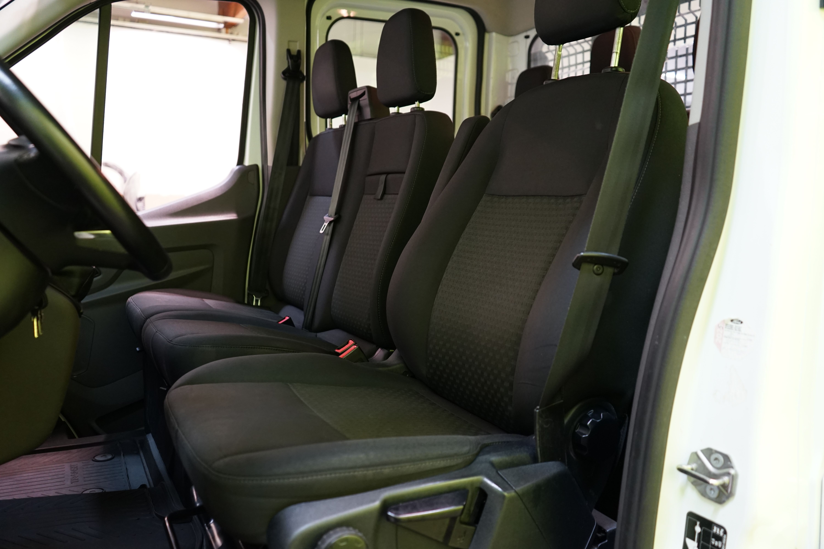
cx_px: 412
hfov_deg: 65.5
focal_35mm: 28
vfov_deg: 46.4
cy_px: 274
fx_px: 641
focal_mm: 28
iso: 1250
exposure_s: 1/30
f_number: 3.5
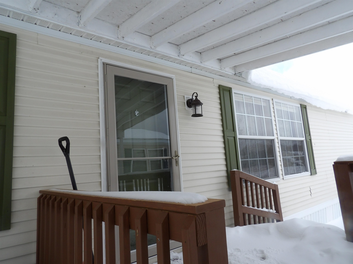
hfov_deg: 71.6
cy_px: 132
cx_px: 176
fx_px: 245
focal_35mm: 24
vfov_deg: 56.8
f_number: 5.6
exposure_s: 1/177
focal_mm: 4.3
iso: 100
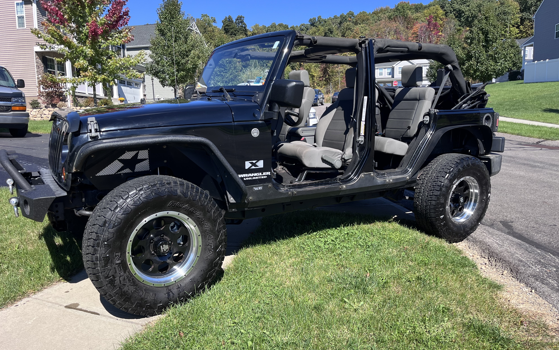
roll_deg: +0.9
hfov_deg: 66.5
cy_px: 190
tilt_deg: -8.1
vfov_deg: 44.5
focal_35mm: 28
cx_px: 277
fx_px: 427
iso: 50
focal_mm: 5.1
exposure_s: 1/1536
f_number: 1.6
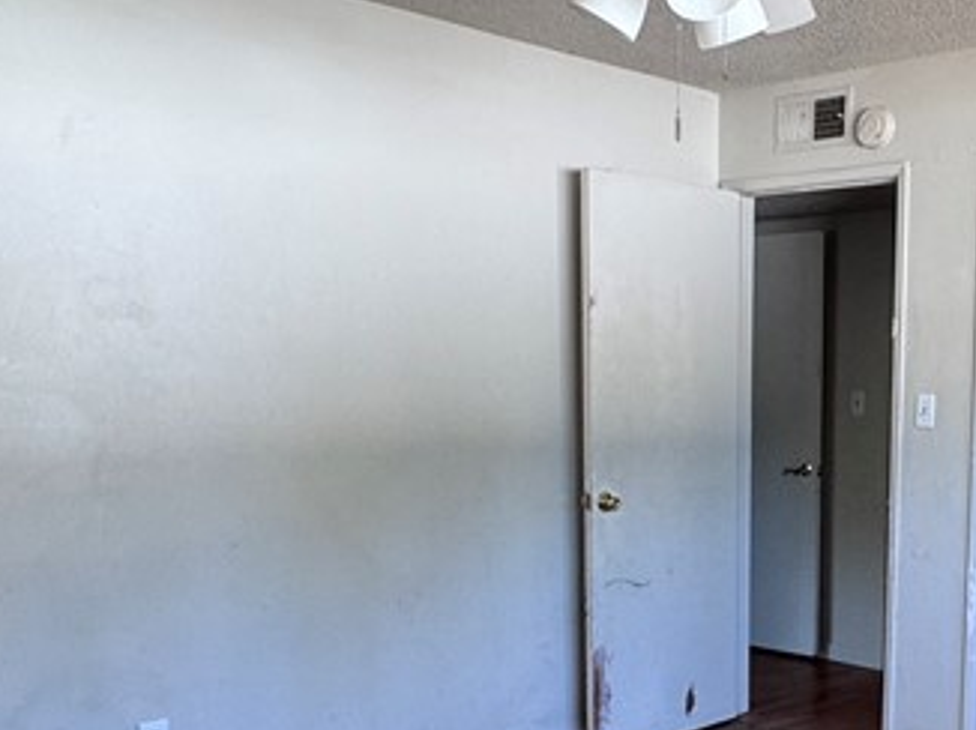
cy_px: 568
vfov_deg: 32.1
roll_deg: -1.4
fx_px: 1240
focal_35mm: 44
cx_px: 793
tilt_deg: -8.5
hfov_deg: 41.0
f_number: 2.2
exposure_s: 1/99
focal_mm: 2.22
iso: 160
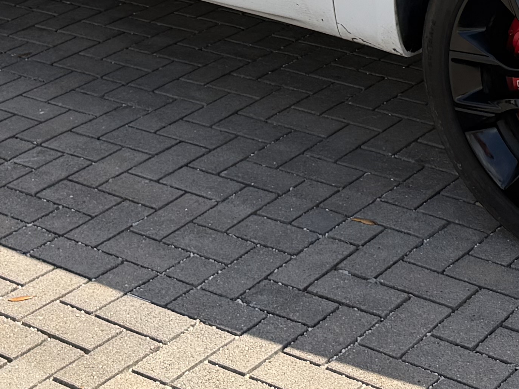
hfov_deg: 19.5
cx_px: 384
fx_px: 1499
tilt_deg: -8.2
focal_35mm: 100
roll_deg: +2.2
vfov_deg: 13.5
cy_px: -269
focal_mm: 6.76
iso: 80
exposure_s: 1/3145
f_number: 1.78
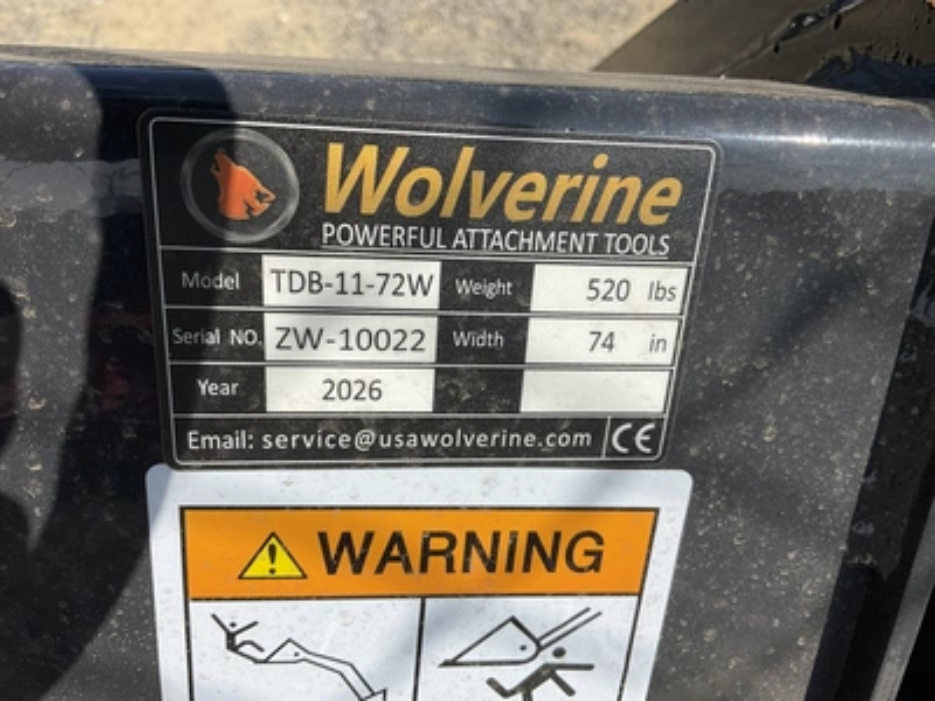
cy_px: 350
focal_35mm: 29
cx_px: 468
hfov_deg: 61.7
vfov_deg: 48.2
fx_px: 783
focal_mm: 3
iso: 25
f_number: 1.8
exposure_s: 1/2801
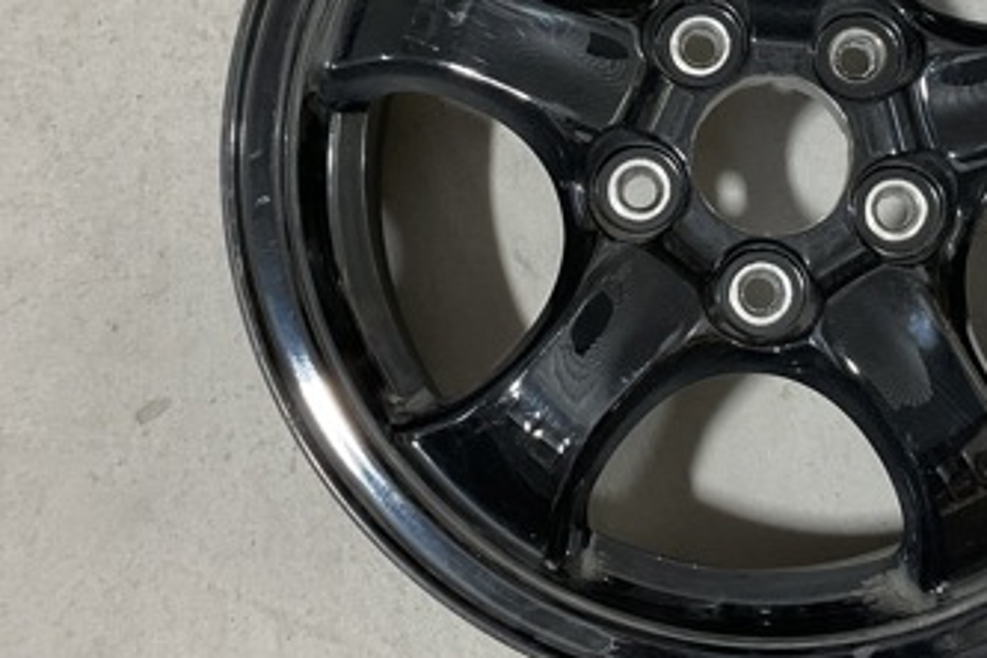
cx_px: 729
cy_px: 188
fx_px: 1590
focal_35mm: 58
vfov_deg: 23.2
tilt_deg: -83.3
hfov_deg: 33.8
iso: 50
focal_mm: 3
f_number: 1.8
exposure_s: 1/50
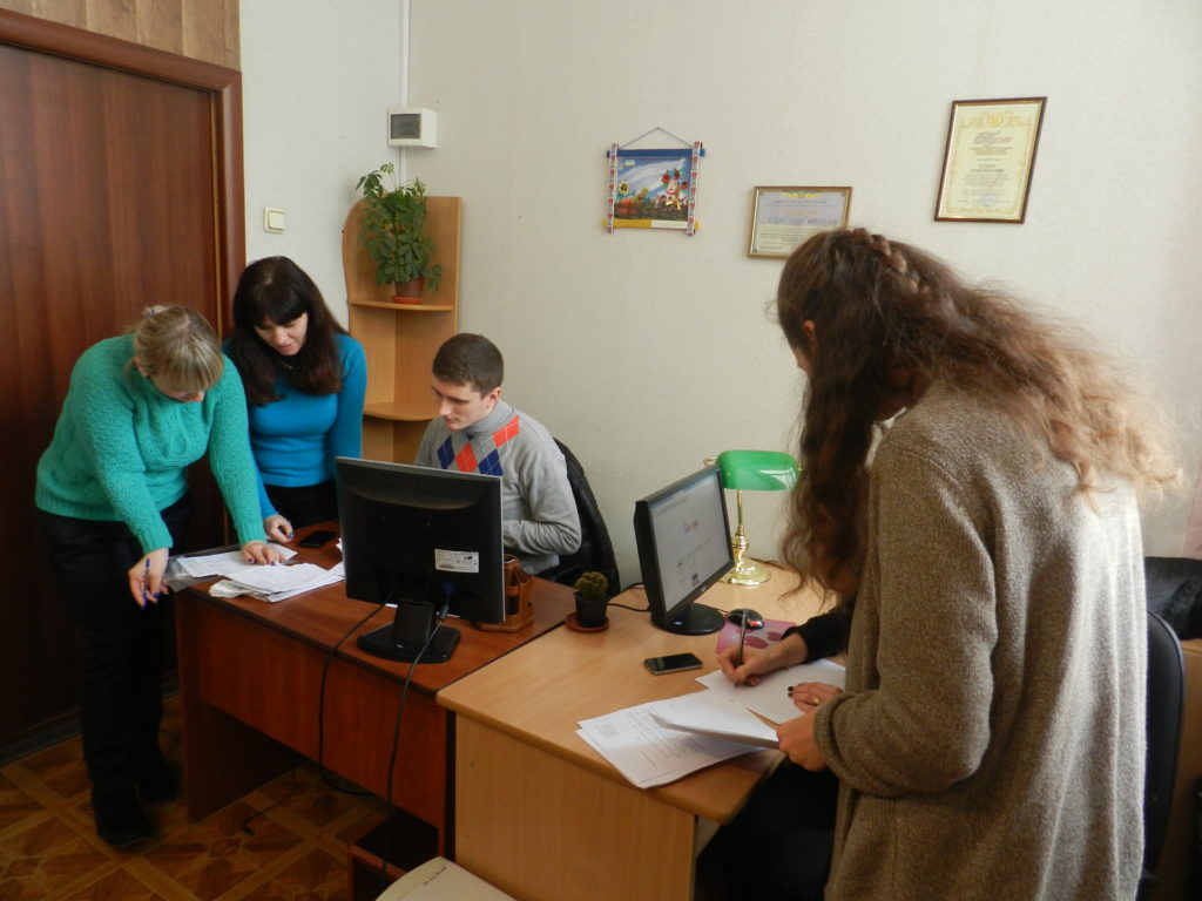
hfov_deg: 73.9
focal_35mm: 23
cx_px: 601
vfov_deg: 58.9
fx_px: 799
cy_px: 450
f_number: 3.4
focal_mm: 4
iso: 280
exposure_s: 1/30
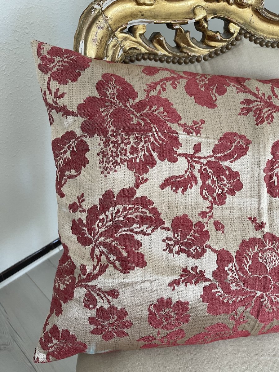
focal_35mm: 25
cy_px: 186
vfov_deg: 69.4
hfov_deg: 54.9
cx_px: 140
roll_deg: -6.9
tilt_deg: -37.3
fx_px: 269
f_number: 1.6
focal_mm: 5.1
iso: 125
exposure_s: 1/98
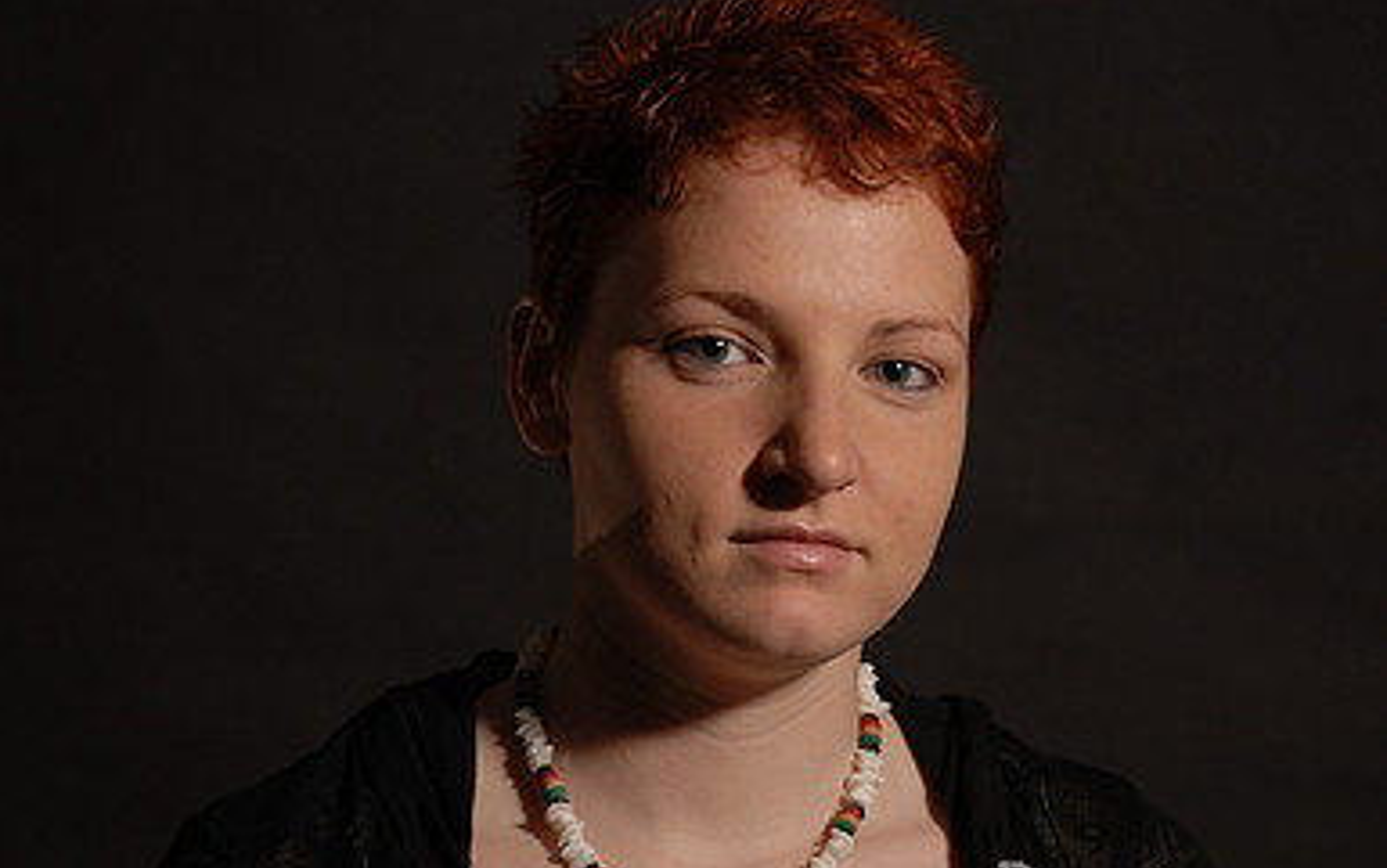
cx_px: 695
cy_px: 944
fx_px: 6534
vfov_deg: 7.6
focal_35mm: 173
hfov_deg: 12.1
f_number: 5.6
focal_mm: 75
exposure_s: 1/125
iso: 100
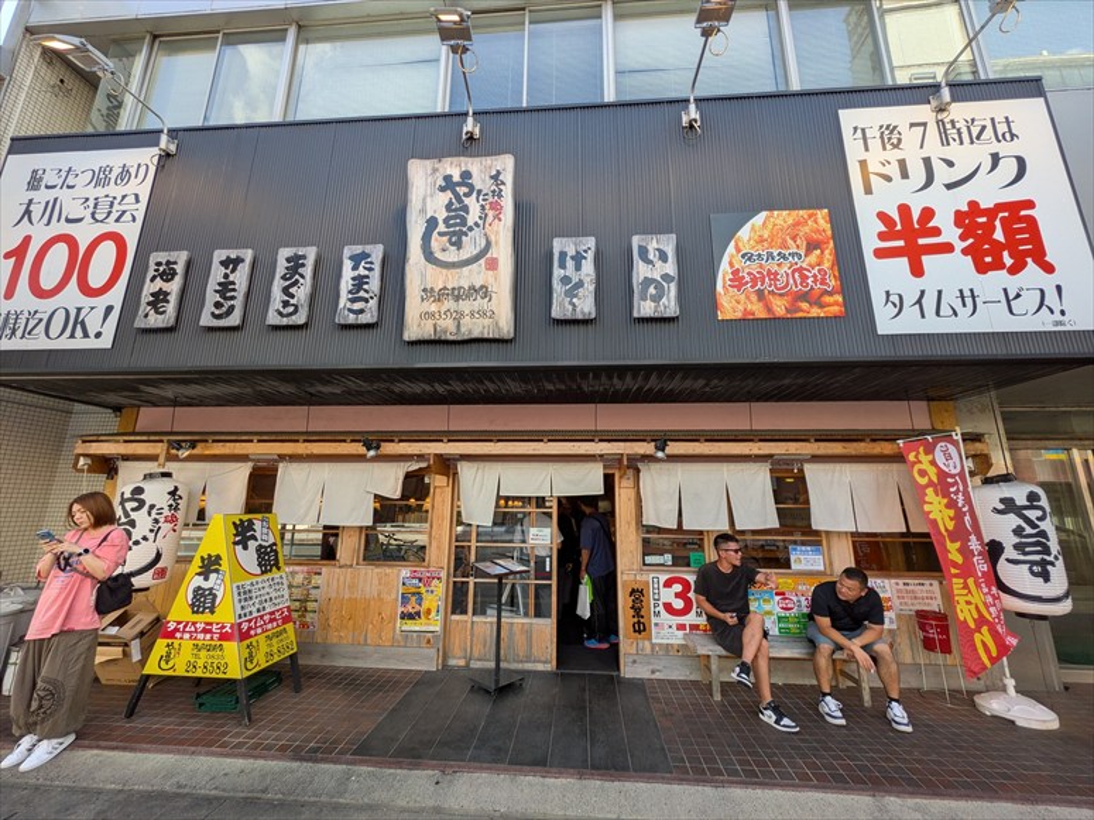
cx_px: 547
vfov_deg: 85.7
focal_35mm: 14
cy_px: 410
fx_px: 442
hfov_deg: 102.1
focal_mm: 1.85
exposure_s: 1/262
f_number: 2.2
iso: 48
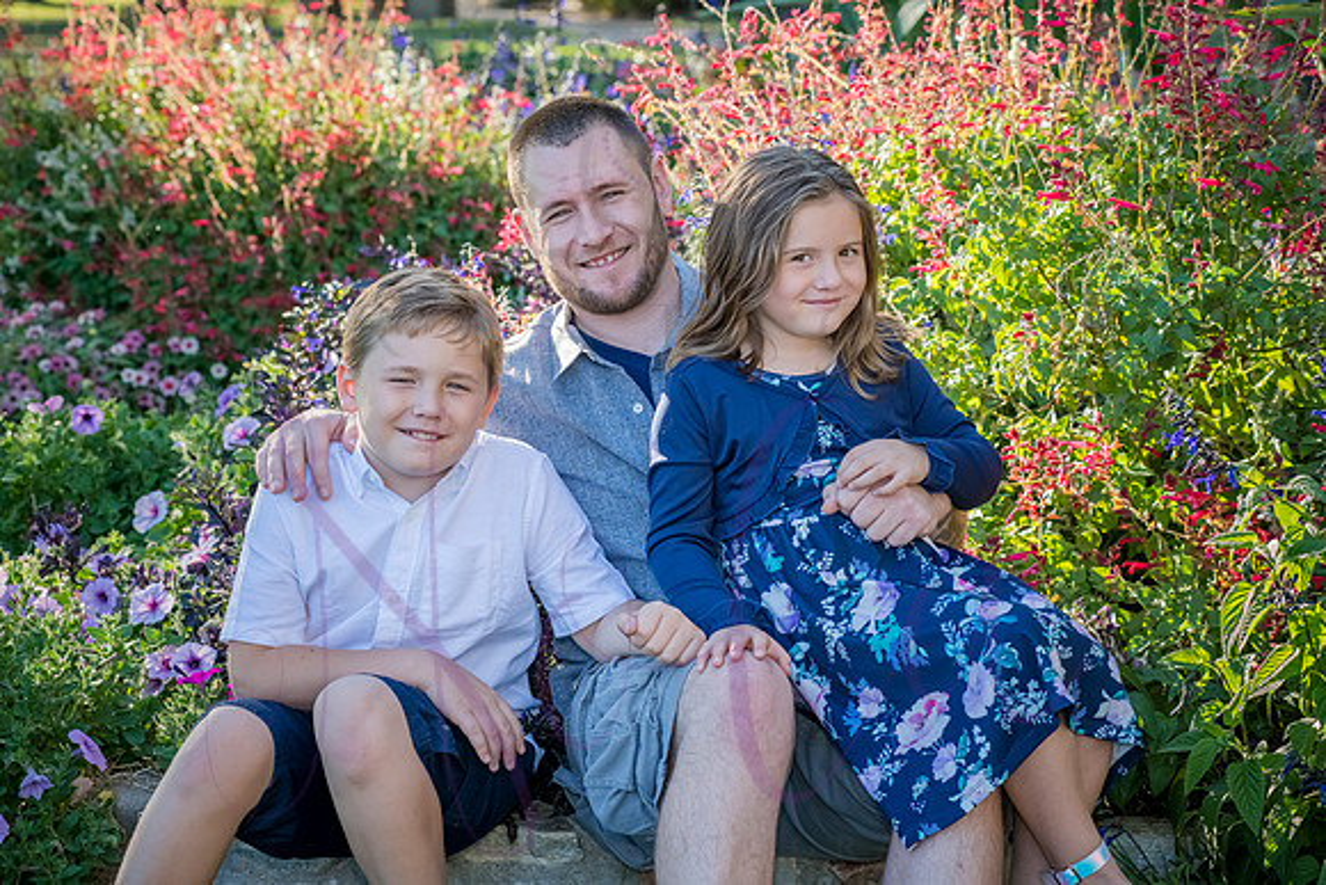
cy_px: 442
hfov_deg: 22.1
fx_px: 3389
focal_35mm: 92
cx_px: 663
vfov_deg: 14.9
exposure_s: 1/320
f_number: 8
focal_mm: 92
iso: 800
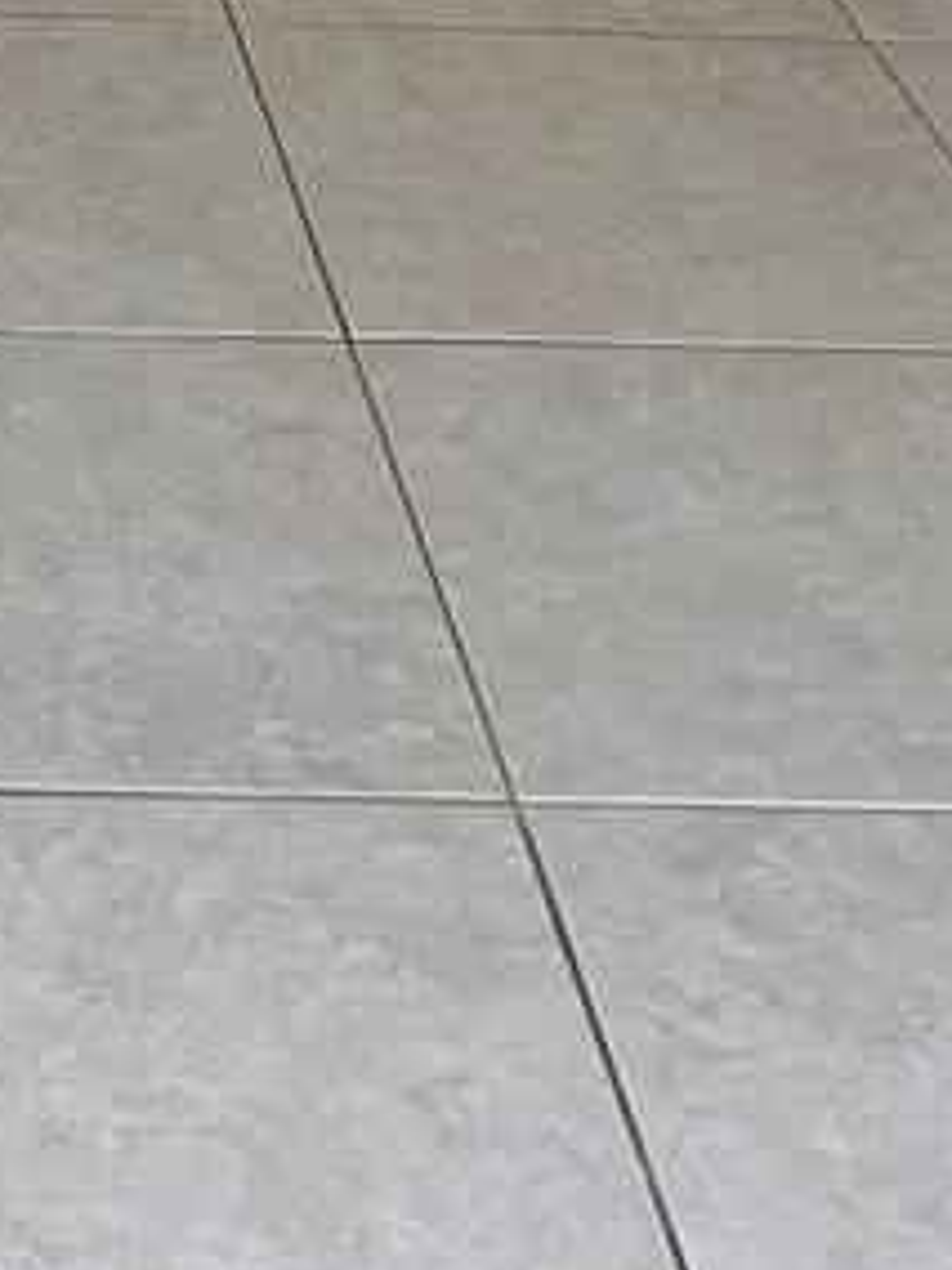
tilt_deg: -6.5
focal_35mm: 110
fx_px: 4034
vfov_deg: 15.3
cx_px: -237
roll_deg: -0.8
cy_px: -1069
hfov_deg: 13.1
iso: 32
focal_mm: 5.7
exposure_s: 1/120
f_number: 1.5
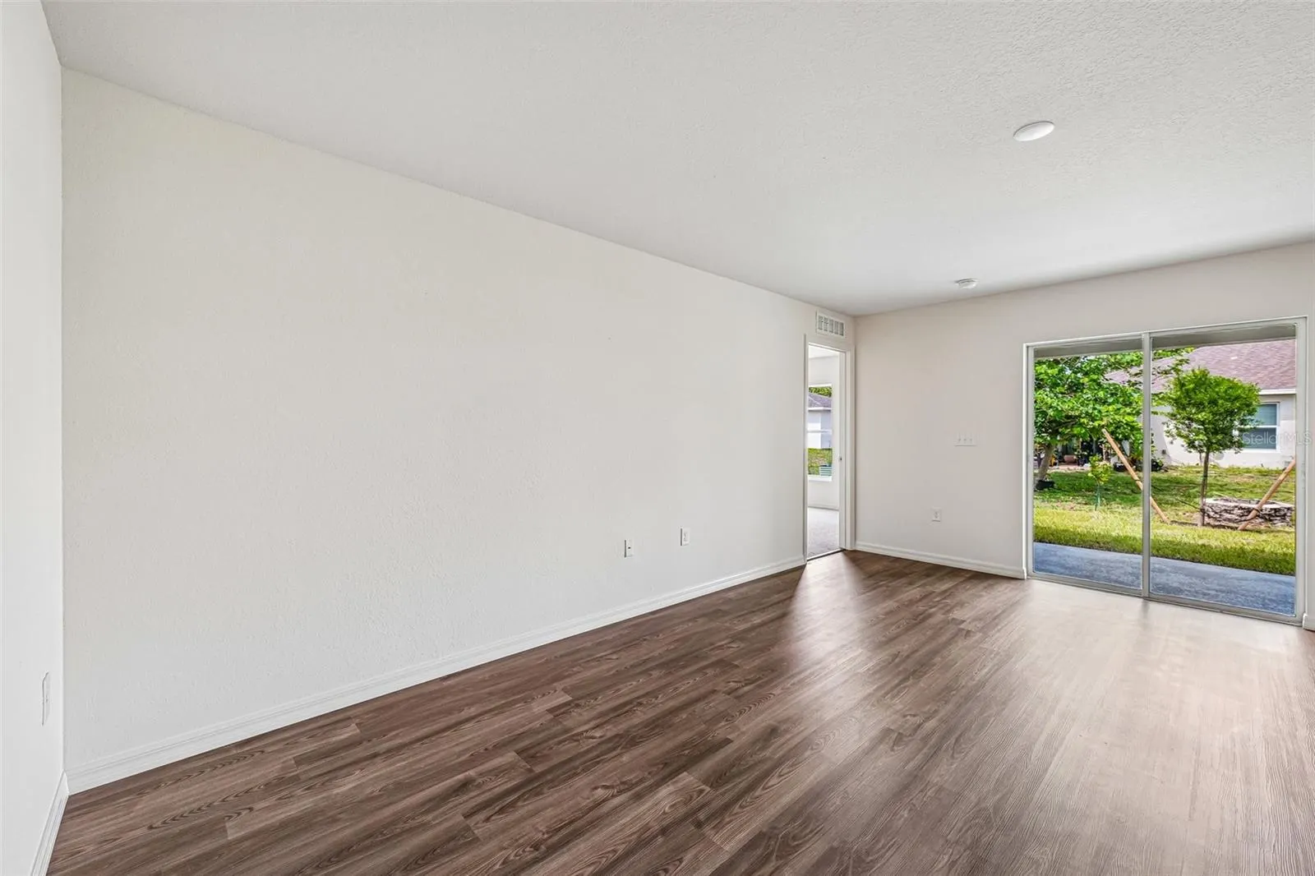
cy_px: 438
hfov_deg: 104.3
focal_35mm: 14
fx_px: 511
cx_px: 658
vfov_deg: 81.2
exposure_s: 1/25
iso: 400
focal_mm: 14
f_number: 8
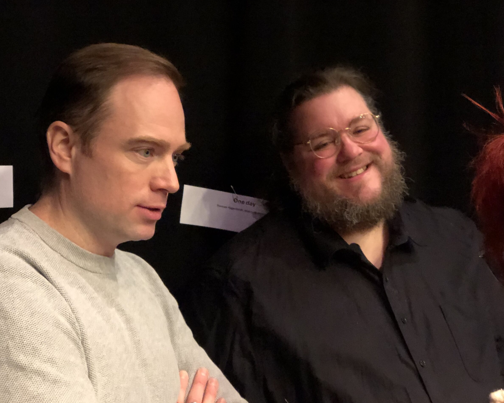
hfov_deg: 31.4
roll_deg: -0.4
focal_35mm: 60
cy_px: 201
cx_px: 241
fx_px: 895
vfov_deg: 25.4
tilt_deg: -1.6
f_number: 2.8
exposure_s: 1/33
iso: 1250
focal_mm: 6.6
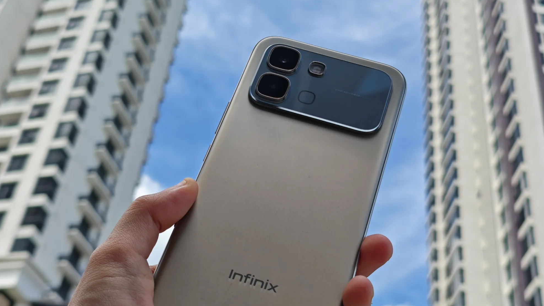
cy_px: 195
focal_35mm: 51
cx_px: 271
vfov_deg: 23.4
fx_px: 736
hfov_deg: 40.6
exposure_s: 1/2300
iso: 50
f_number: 1.6
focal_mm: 5.4
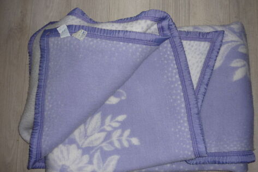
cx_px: 131
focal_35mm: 35
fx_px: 251
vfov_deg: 37.8
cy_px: 89
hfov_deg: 54.4
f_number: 2.8
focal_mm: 5.5
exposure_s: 1/30
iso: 100
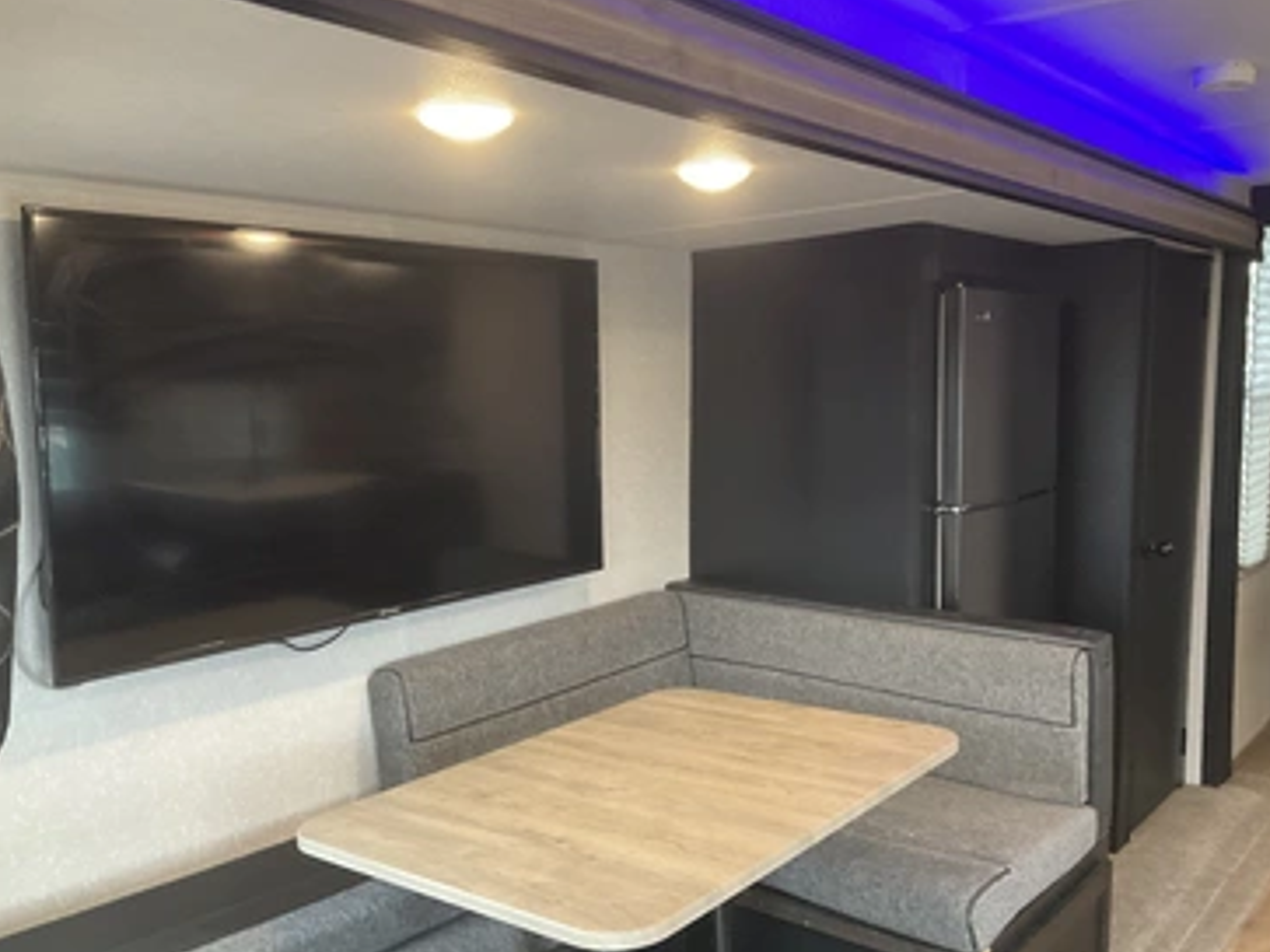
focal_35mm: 32
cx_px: 654
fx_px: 1174
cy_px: 497
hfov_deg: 56.8
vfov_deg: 44.1
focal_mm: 3
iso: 320
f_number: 1.8
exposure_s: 1/45
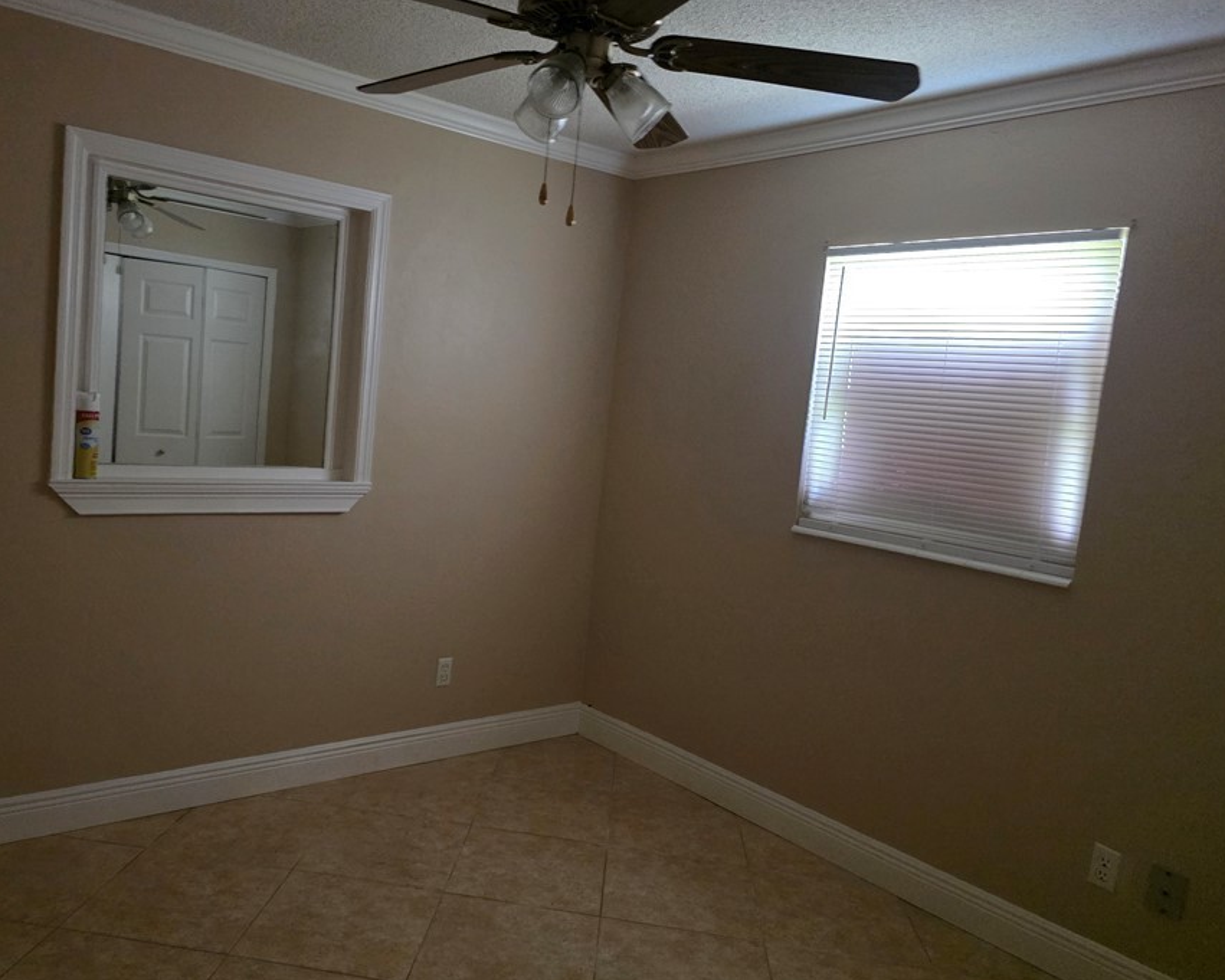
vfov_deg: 53.2
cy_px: 481
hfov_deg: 63.6
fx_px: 979
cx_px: 505
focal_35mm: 27
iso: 1250
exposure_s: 1/60
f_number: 1.7
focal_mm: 6.3
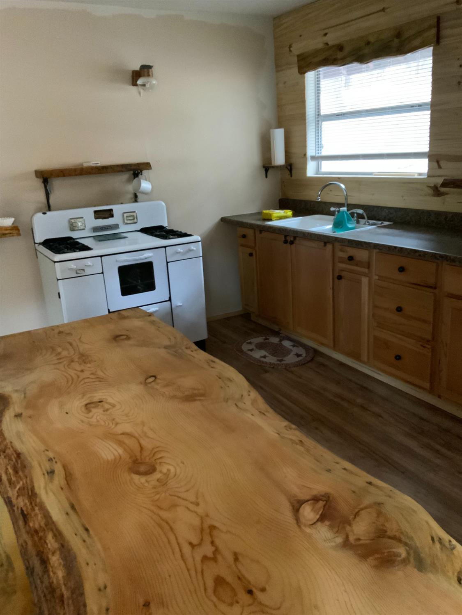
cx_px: 231
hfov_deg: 48.2
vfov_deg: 61.7
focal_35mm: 29
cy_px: 308
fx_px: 516
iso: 640
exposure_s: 1/28
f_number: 1.8
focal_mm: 3
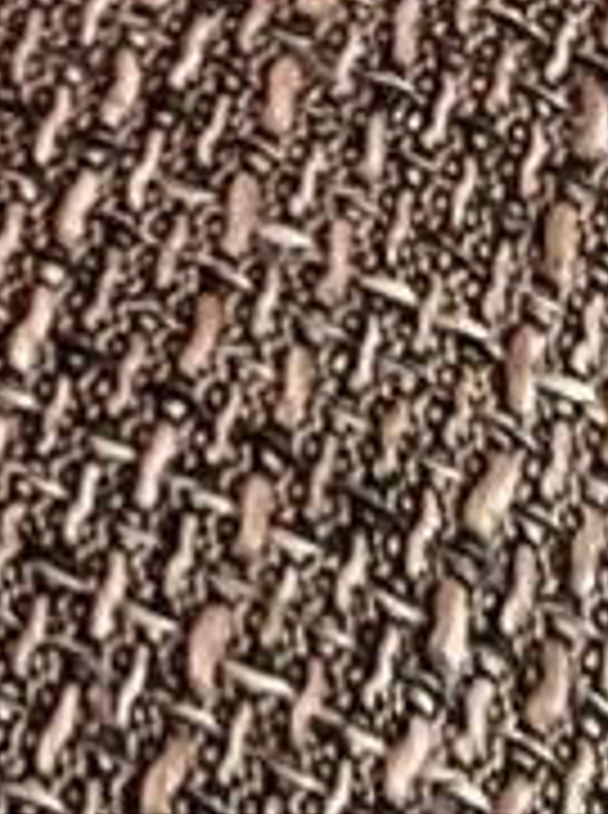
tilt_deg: -39.3
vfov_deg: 7.8
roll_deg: +2.9
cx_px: -752
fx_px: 4512
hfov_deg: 7.3
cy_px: -2177
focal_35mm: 192
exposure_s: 1/72
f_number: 1.8
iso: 125
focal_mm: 4.25
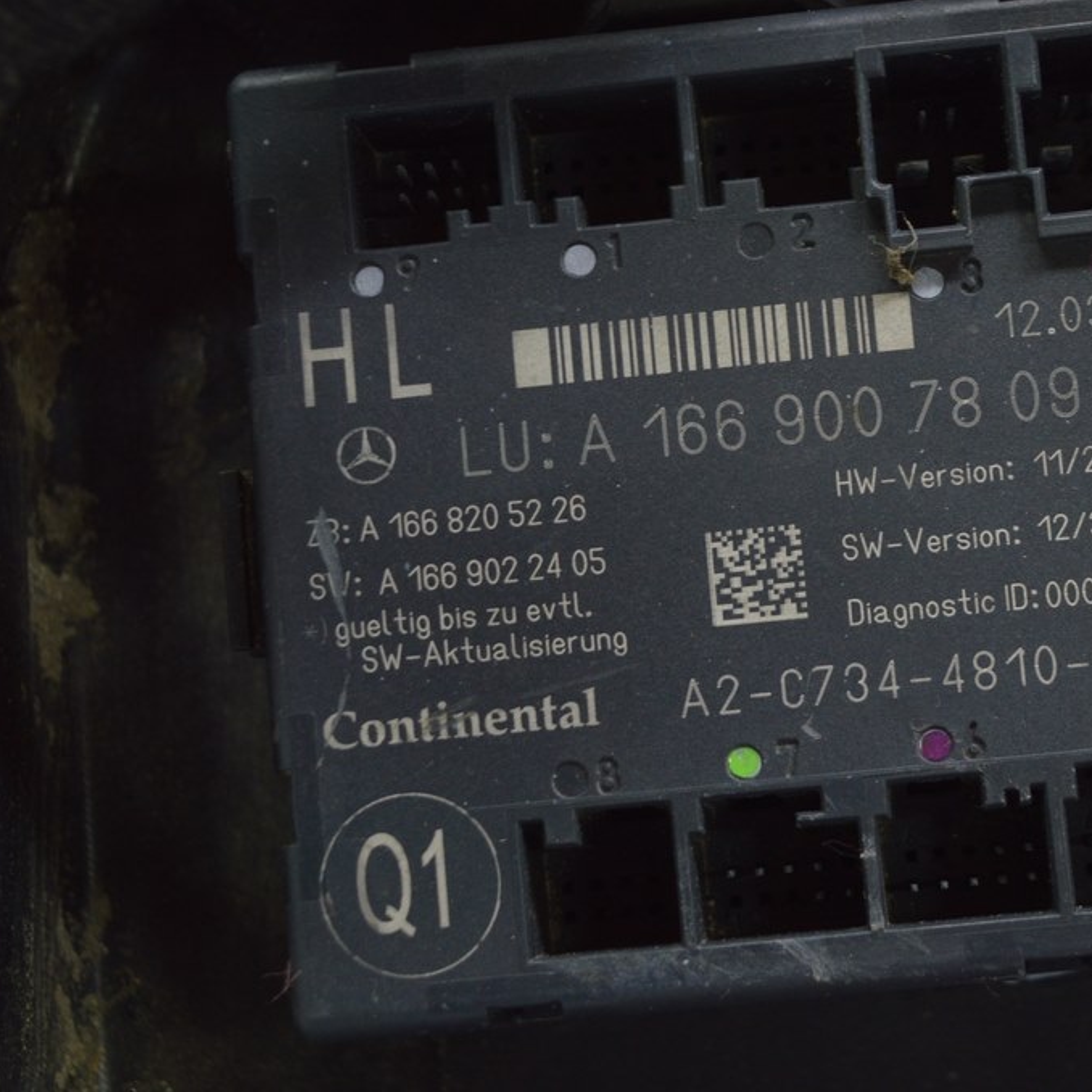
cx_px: 691
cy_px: 545
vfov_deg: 22.5
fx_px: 2748
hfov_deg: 22.4
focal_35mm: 77
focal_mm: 40
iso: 400
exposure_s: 1/20
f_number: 5.6
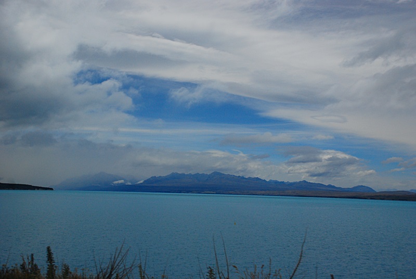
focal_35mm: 46
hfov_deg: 42.3
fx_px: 538
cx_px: 208
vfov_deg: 29.0
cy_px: 140
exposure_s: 1/1600
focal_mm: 31
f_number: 6.3
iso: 400
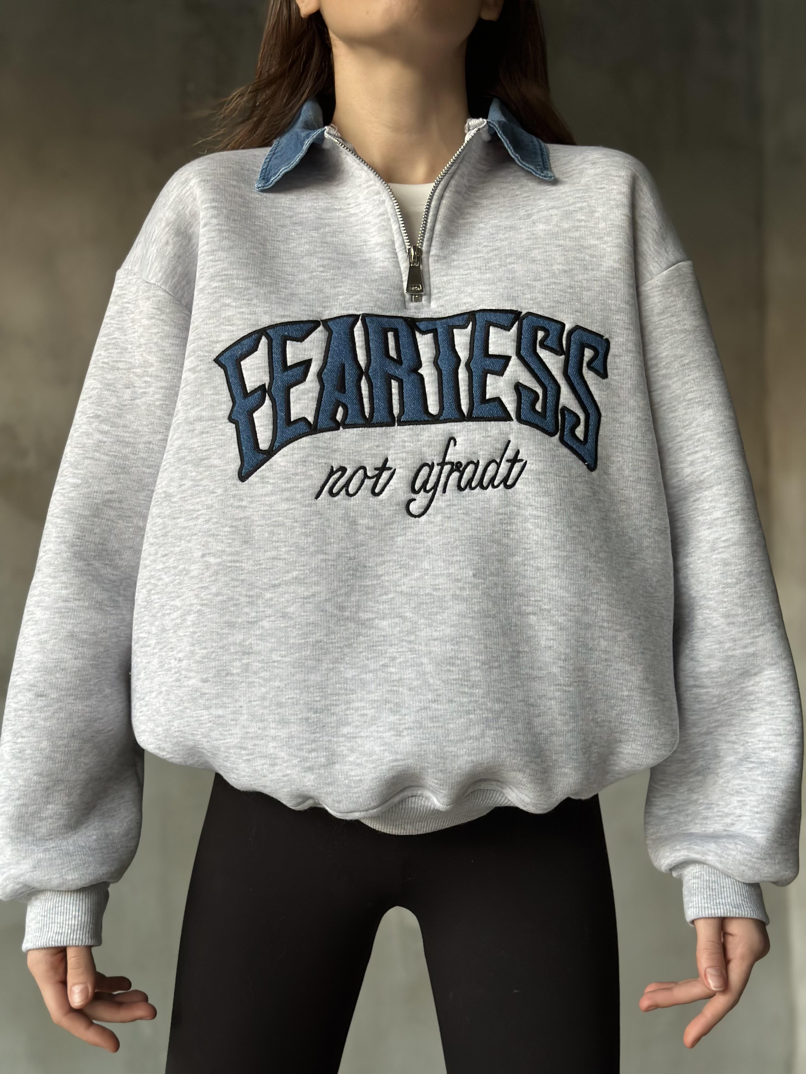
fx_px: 1490
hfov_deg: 30.3
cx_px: 403
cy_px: 537
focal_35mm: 48
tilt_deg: +1.7
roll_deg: -0.3
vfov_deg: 39.7
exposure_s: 1/60
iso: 250
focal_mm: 6.86
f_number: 1.78
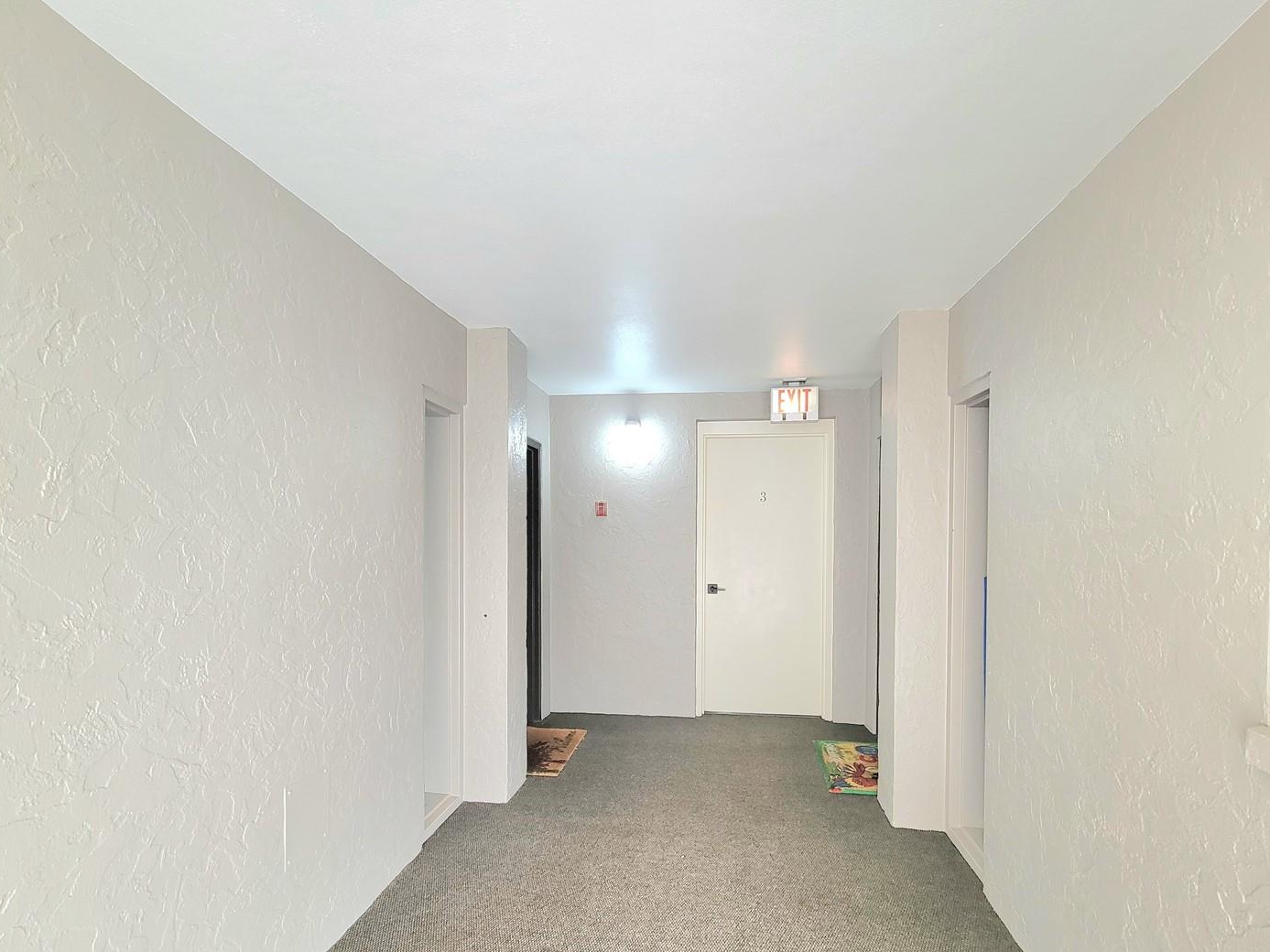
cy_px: 536
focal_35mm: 15
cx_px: 653
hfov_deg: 98.2
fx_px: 550
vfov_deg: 81.4
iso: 200
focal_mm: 2.2
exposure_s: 1/60.2
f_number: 2.2
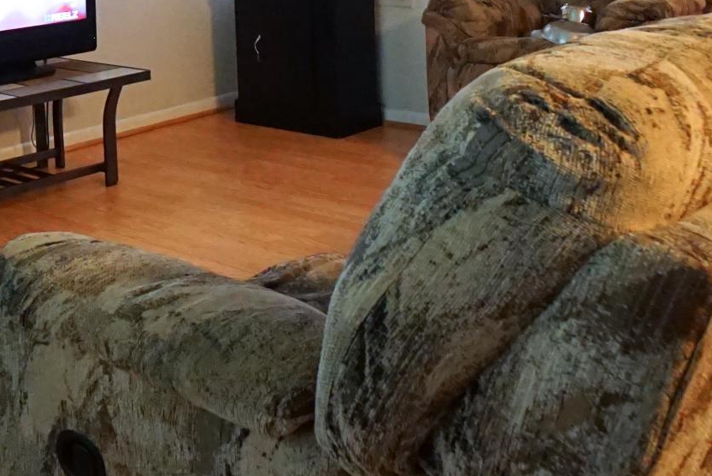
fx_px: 1068
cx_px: 221
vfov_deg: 23.5
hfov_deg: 36.4
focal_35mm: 54
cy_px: -45
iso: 3200
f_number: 4
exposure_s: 1/100
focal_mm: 10
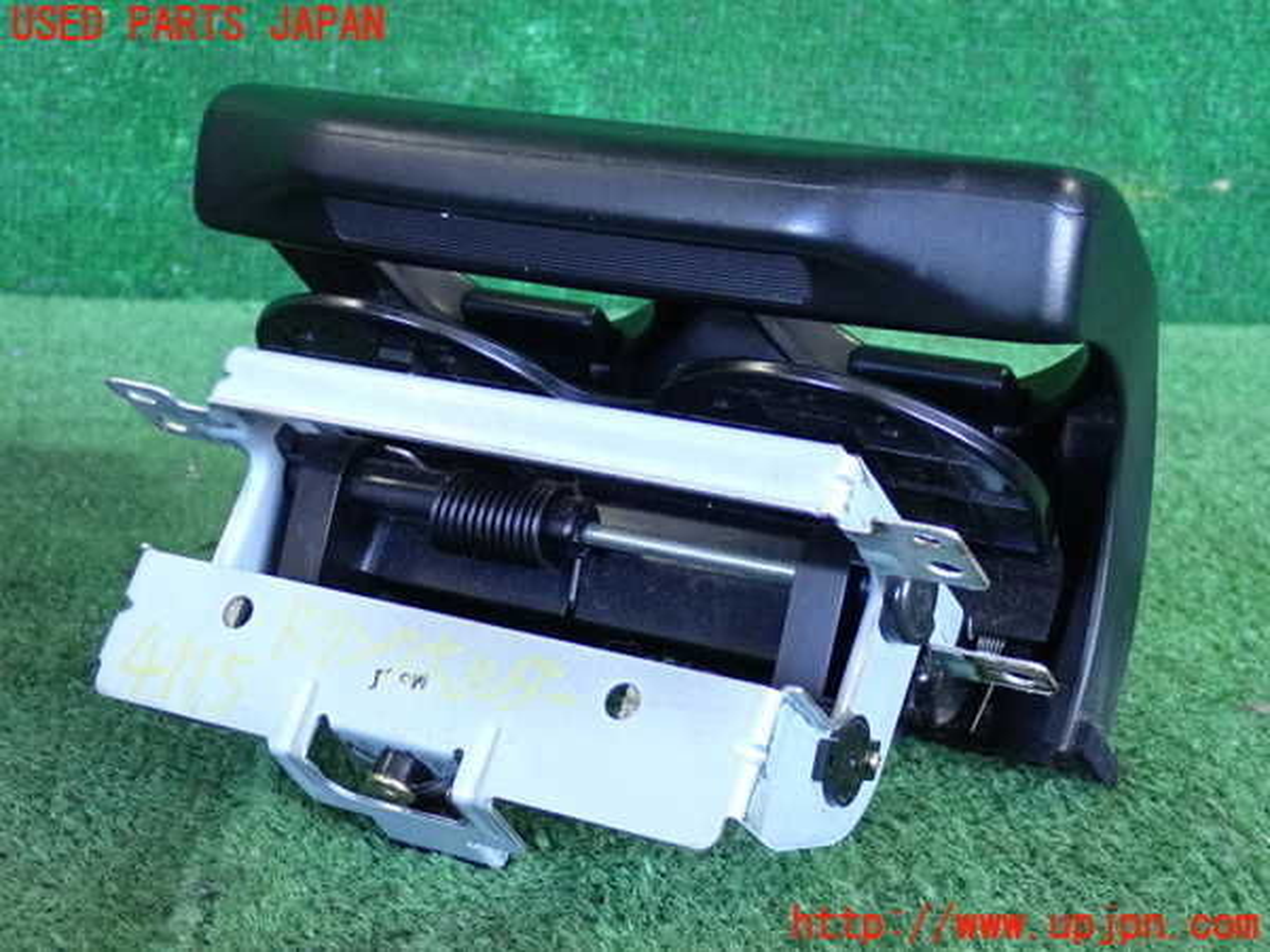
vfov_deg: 23.7
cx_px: 635
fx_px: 2275
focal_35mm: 62
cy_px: 476
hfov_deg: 31.2
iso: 1600
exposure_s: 1/125
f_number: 3.6
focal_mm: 11.09
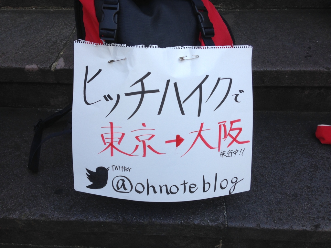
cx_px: 166
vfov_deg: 42.9
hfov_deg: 55.4
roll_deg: +3.3
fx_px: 316
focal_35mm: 33
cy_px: 124
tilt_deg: -42.0
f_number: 2.4
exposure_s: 1/323
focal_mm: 4.12
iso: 50
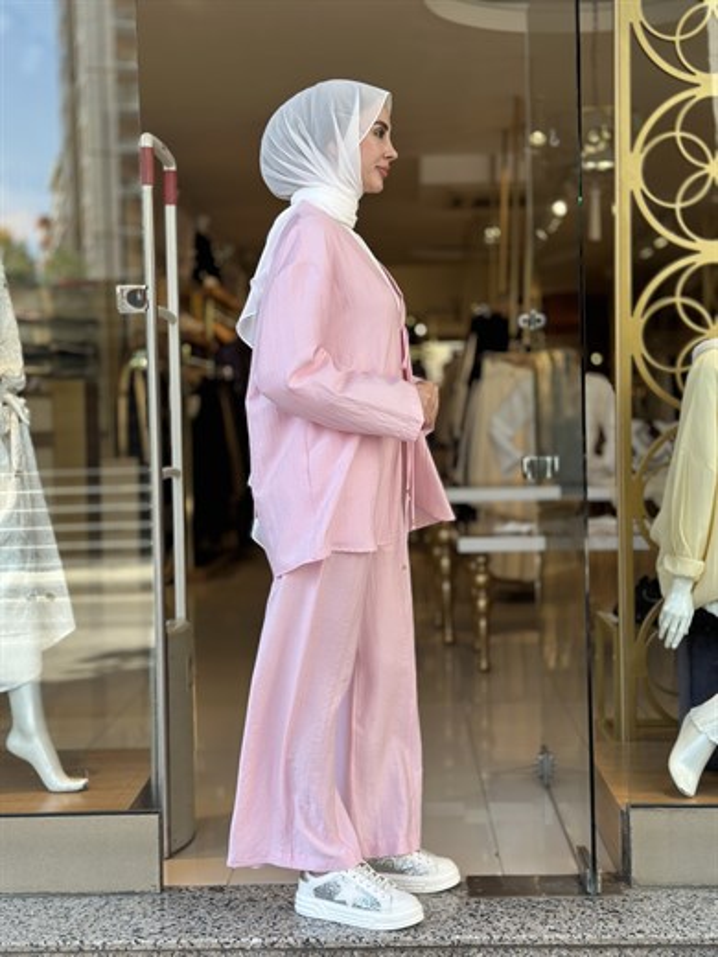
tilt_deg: -2.5
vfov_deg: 39.7
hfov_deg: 30.3
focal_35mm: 48
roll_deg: +0.1
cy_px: 478
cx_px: 359
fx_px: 1327
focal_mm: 6.86
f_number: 1.78
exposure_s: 1/564
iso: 80
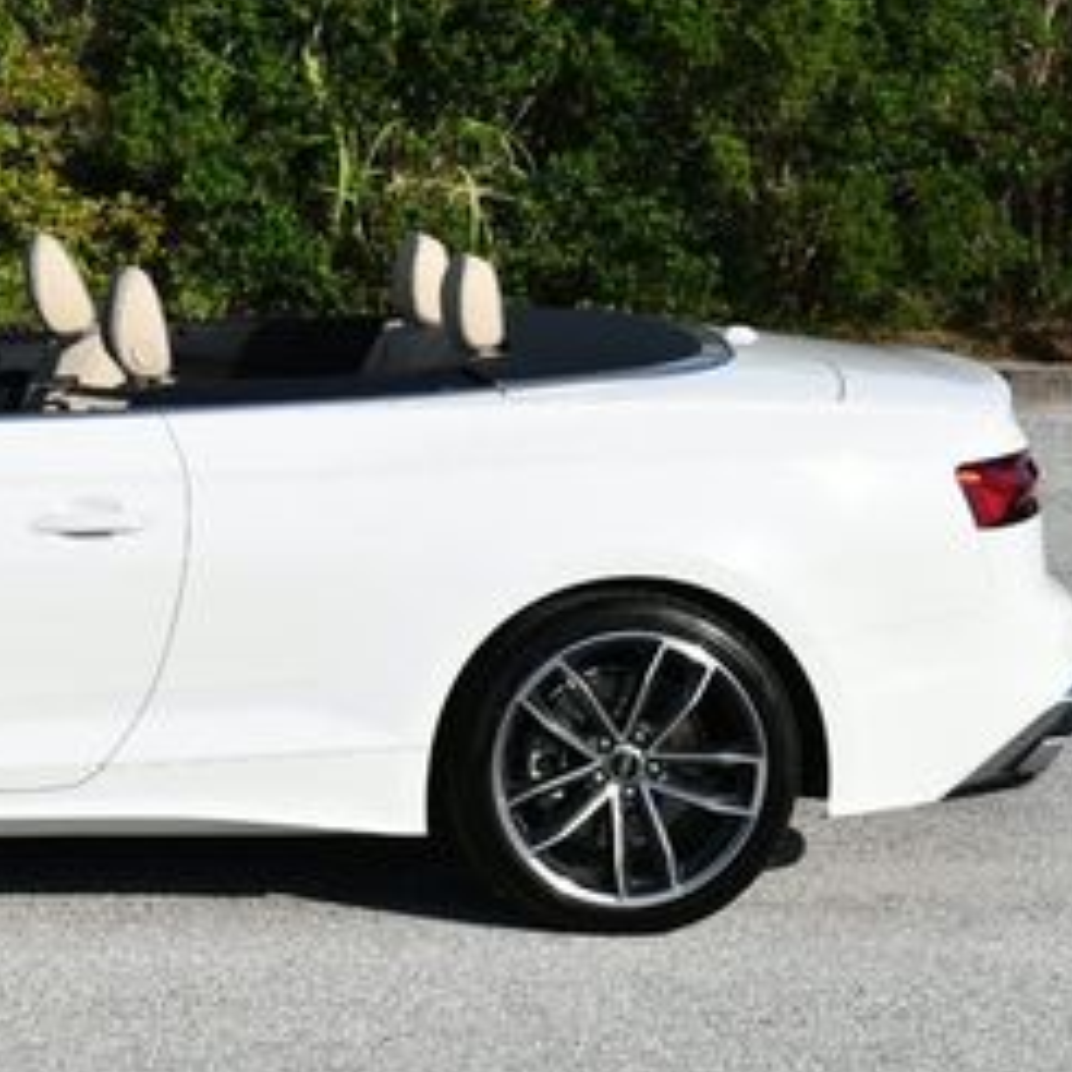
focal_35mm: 115
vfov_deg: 15.1
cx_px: -100
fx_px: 4029
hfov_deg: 14.8
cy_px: 231
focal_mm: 26
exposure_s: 1/320
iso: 100
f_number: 9
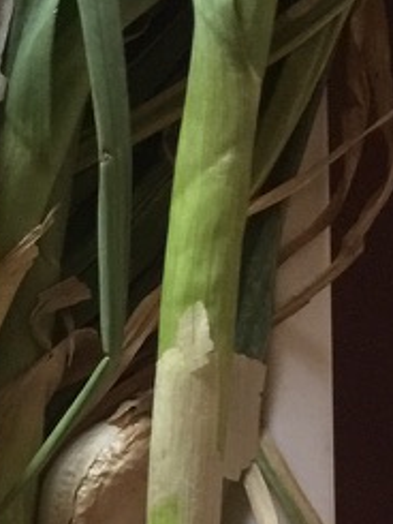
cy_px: 815
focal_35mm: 121
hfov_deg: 11.4
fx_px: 1830
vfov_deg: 15.0
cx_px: -305
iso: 125
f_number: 2.2
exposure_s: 1/10
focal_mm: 4.15
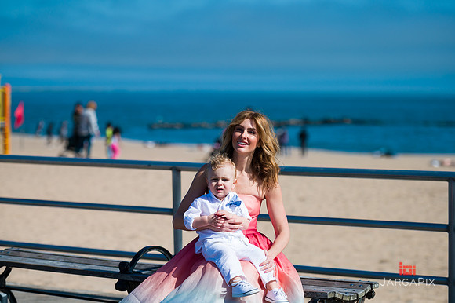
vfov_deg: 11.4
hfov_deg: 17.1
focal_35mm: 120
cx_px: 228
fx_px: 1516
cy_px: 152
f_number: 3.2
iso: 200
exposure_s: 1/6400
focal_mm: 120
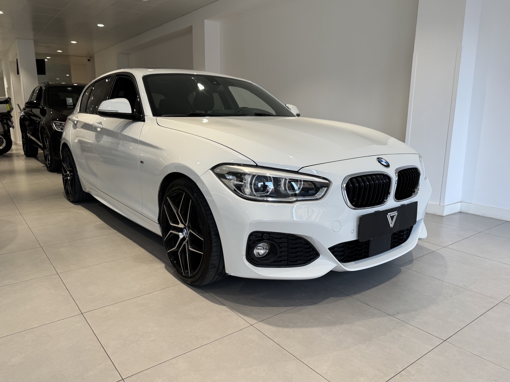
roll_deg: +0.5
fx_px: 368
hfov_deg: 69.4
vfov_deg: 54.9
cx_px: 253
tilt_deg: -11.2
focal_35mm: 25
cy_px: 189
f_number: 1.78
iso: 125
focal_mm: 6.76
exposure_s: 1/499
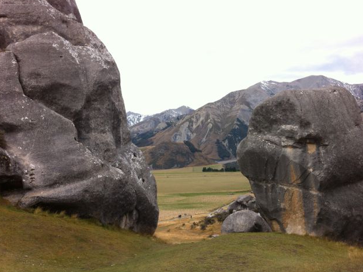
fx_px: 377
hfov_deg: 51.4
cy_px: 136
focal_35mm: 36
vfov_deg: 39.6
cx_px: 183
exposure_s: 1/160
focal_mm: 3.85
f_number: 2.8
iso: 80
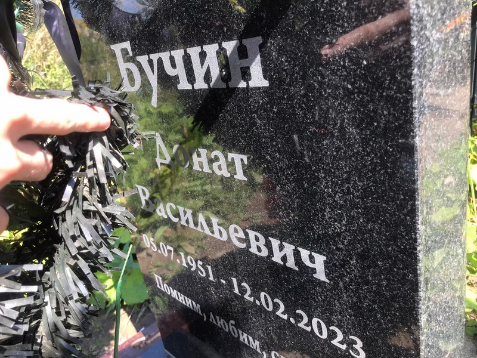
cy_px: 179
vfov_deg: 49.7
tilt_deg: -19.6
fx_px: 386
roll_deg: +10.4
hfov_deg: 63.4
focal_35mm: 28
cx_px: 238
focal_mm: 3.99
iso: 20
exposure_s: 1/337
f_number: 1.8
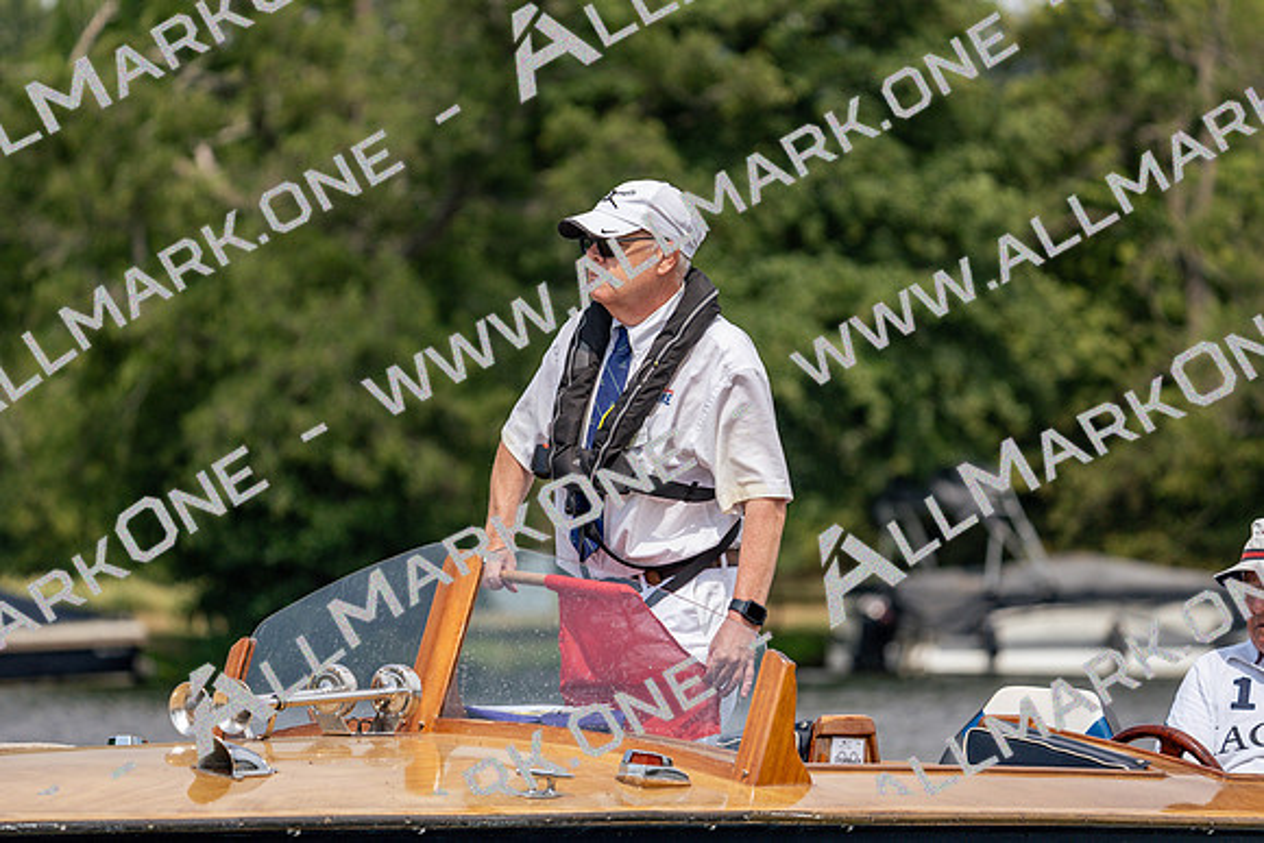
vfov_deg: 5.4
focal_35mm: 255
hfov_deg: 8.1
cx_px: 632
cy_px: 422
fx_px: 8955
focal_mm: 255
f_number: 5.6
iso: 250
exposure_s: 1/1600
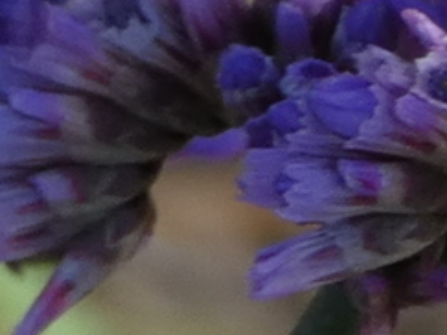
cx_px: 628
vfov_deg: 3.3
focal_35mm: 450
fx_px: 5808
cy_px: -190
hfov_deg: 4.4
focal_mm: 22.9
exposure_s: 1/125
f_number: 5.2
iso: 80
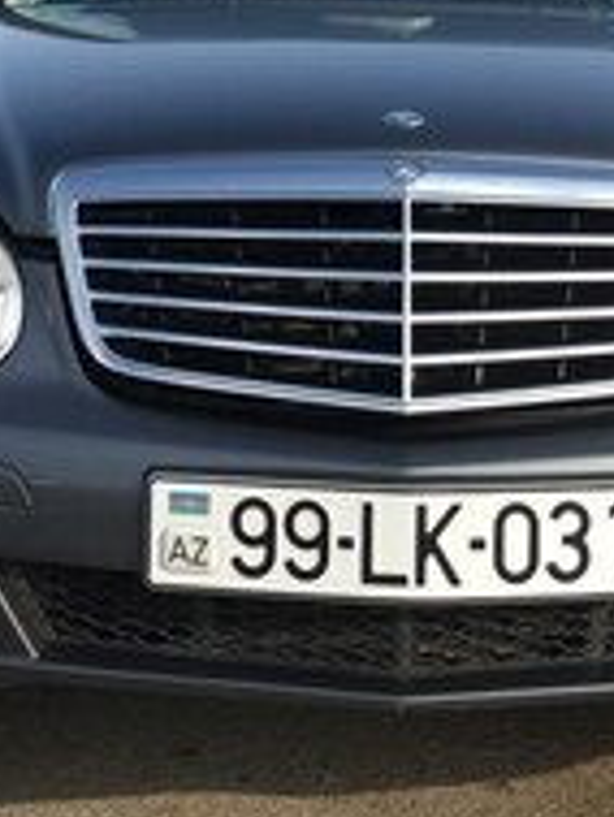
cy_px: -65
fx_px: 1795
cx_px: 355
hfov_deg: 19.4
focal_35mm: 76
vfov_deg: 24.1
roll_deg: +0.9
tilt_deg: +2.1
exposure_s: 1/615
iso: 25
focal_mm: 4.15
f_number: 2.2
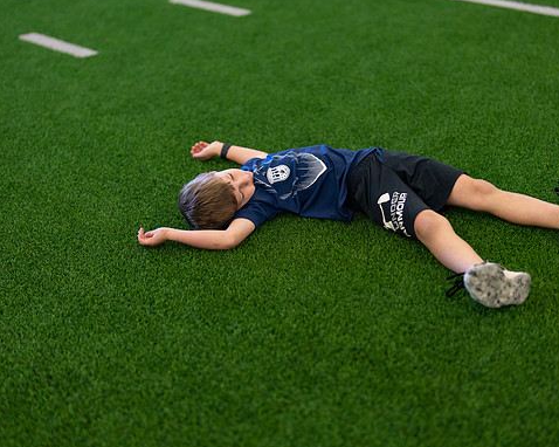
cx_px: 297
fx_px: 1025
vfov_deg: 24.6
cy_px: 220
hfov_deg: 30.5
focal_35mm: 62
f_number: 1.2
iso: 1250
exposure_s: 1/1000
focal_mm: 50
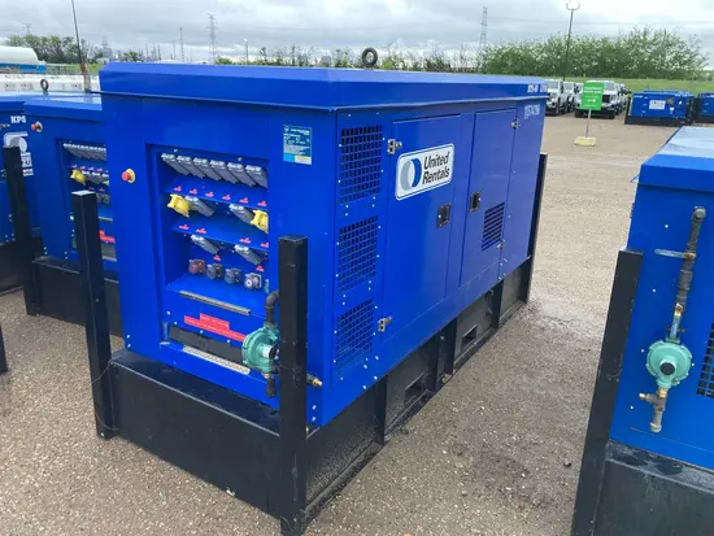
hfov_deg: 63.4
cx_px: 357
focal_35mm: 28
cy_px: 268
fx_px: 578
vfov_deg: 49.8
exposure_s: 1/121
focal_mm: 3.99
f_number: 1.8
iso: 64
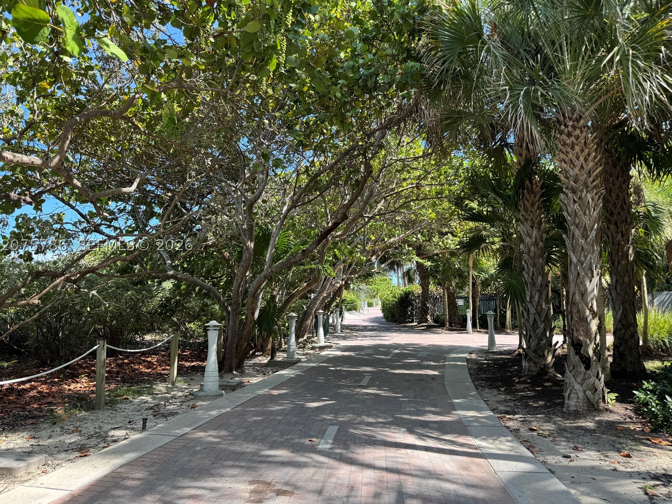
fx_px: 485
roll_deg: +0.9
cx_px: 327
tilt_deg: +6.2
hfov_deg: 69.4
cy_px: 245
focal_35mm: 25
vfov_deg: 54.9
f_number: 1.78
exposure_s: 1/633
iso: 80
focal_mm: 6.76
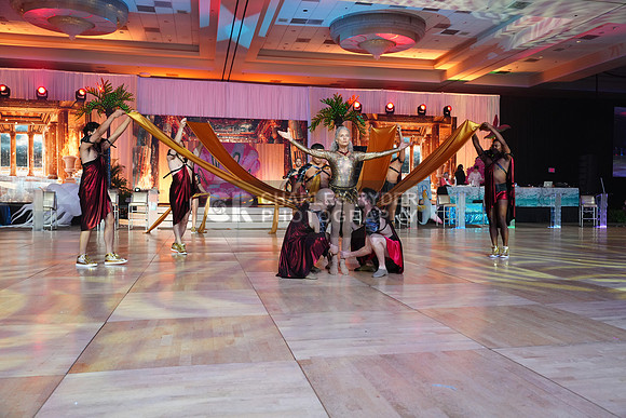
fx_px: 522
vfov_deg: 43.6
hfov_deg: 61.9
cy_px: 209
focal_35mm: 30
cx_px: 313
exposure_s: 1/320
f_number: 4
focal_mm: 30
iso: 2000
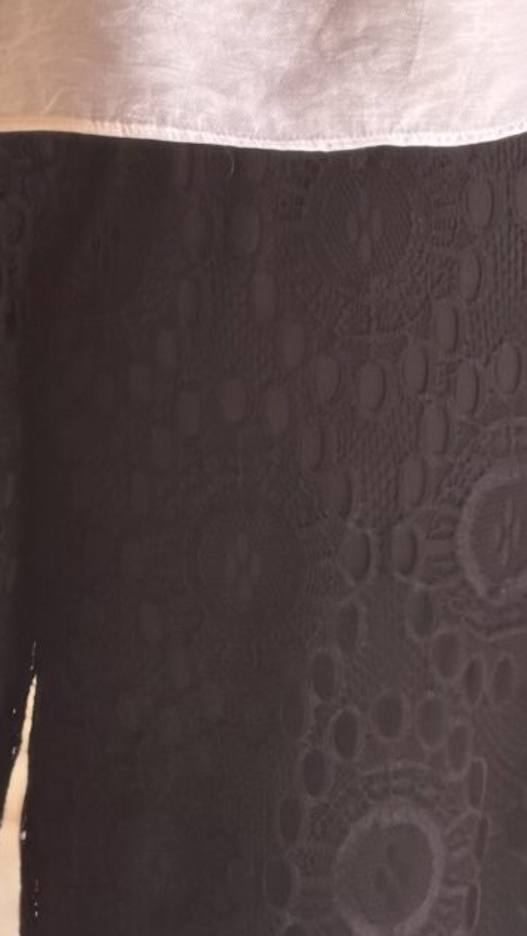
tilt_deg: -15.1
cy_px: 921
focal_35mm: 441
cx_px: 7
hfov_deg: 2.8
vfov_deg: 4.9
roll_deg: -3.3
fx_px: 10944
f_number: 2.8
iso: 64
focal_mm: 16.89
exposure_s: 1/121
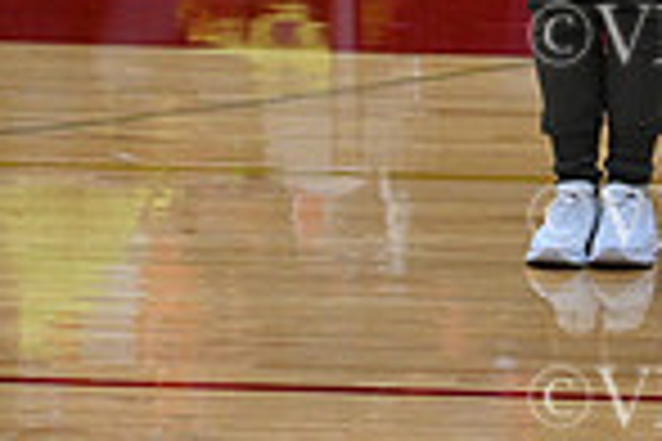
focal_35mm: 788
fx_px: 14489
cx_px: 1180
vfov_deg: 1.7
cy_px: -56
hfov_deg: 2.6
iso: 4000
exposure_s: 1/400
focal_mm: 200
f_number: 4
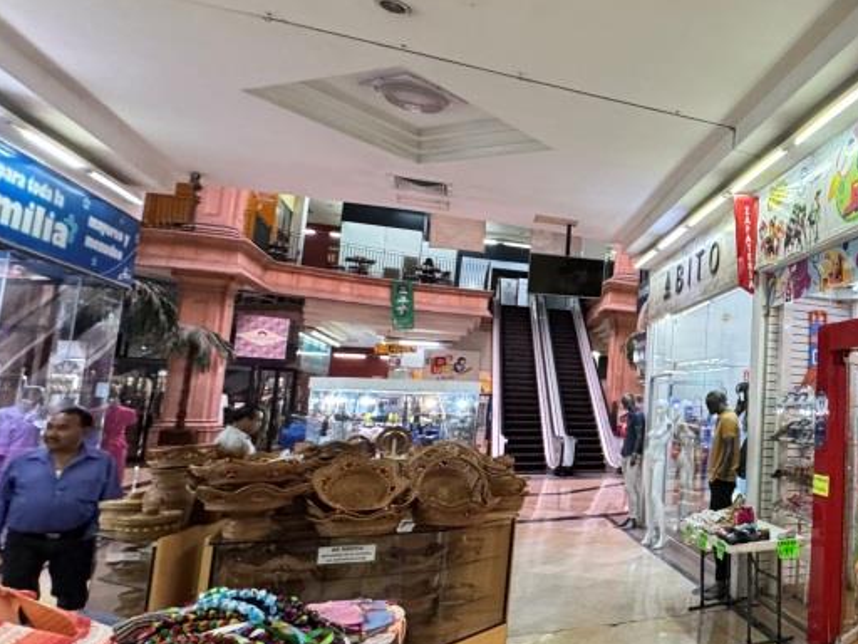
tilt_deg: +7.5
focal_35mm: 28
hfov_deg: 51.9
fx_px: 694
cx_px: 841
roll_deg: -1.9
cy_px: 332
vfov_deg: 49.7
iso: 400
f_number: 2.2
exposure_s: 1/60
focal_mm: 2.22
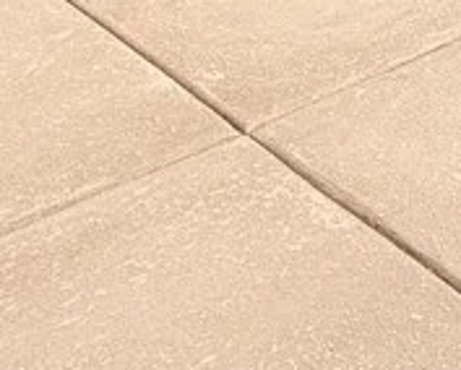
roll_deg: +1.8
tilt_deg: +2.6
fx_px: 1079
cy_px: -511
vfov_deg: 13.9
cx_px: 646
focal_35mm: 79
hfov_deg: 21.2
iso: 20
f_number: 2.2
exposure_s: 1/2506
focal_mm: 2.22
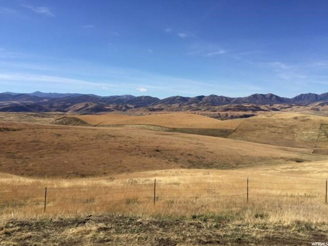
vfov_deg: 48.2
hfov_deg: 61.7
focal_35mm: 29
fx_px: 275
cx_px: 164
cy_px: 123
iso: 32
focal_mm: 4.15
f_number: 2.2
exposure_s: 1/3049
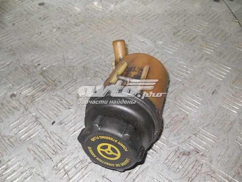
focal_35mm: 41
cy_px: 91
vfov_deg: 35.1
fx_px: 287
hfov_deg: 45.8
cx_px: 121
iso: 200
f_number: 5.5
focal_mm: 6.72
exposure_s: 1/30
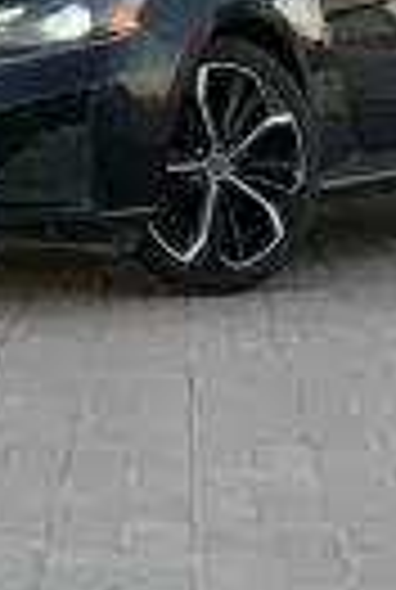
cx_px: 140
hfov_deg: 9.1
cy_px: -198
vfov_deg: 13.0
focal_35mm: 152
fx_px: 2495
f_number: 1.78
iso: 125
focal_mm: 6.76
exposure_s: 1/205
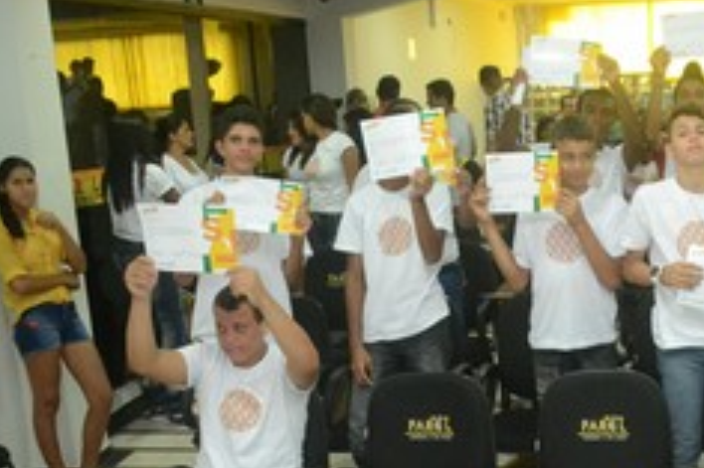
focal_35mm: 63
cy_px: 322
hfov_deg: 30.2
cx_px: 662
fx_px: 1231
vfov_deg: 21.4
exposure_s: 1/100
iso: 3200
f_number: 3.8
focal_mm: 22
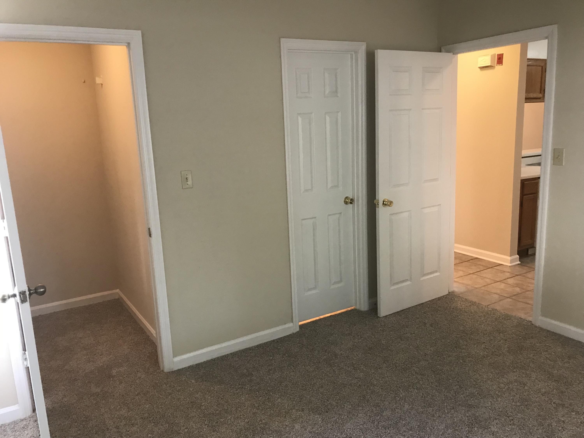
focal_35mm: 28
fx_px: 472
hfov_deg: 63.4
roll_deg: +2.8
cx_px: 292
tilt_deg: -10.4
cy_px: 219
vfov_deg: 49.7
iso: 40
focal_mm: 3.99
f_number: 1.8
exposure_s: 1/15
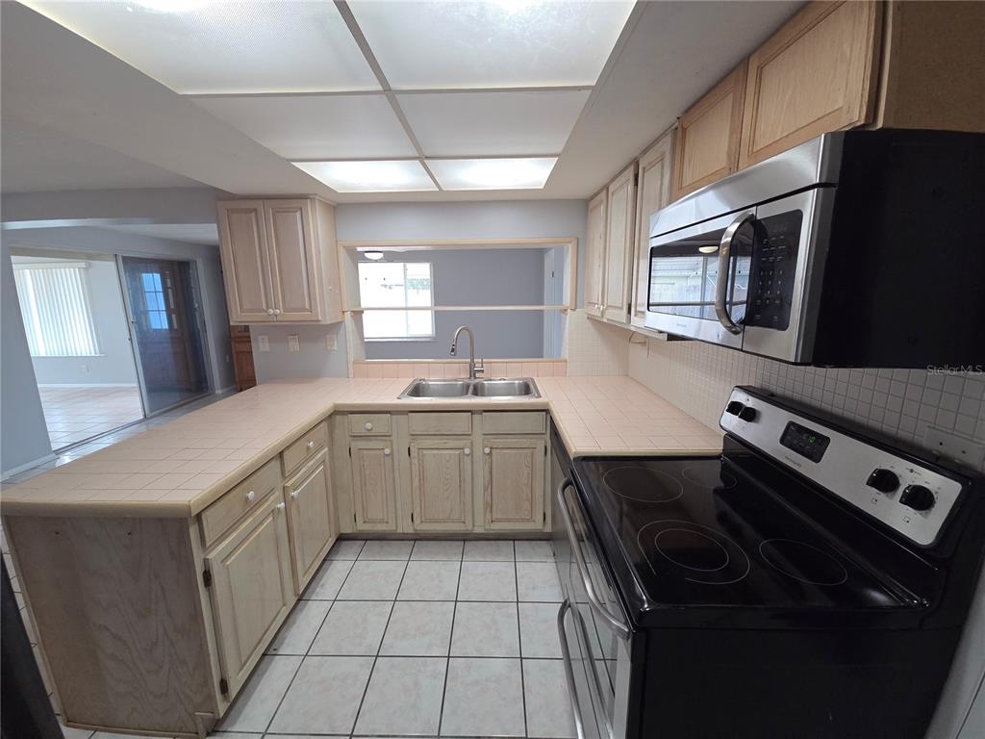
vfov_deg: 89.9
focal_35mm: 13
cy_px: 370
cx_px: 492
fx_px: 370
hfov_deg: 106.2
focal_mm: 2.2
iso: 200
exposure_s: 1/120
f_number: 2.2
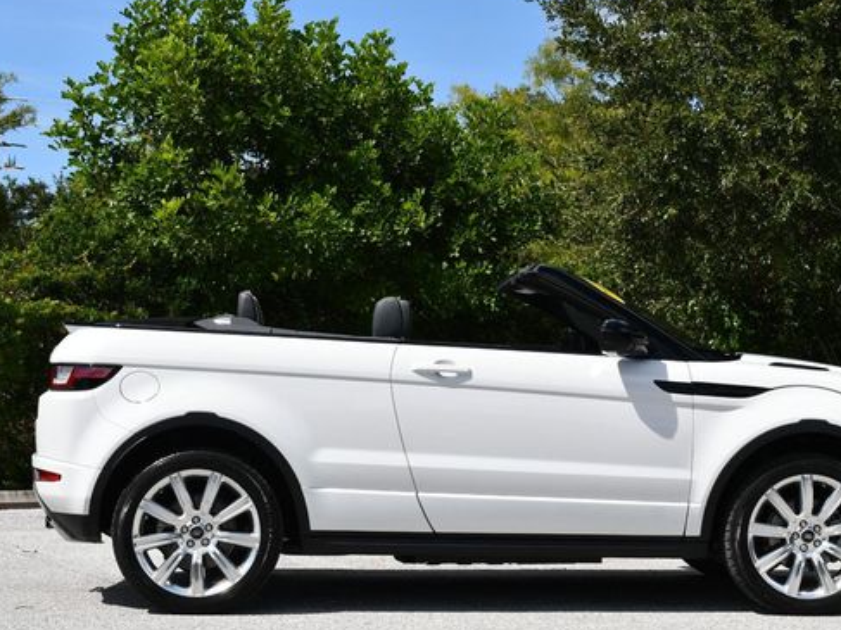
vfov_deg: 18.2
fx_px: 1967
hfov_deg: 24.1
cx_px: 484
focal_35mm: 81
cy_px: 319
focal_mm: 32
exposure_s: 1/320
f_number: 9
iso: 100
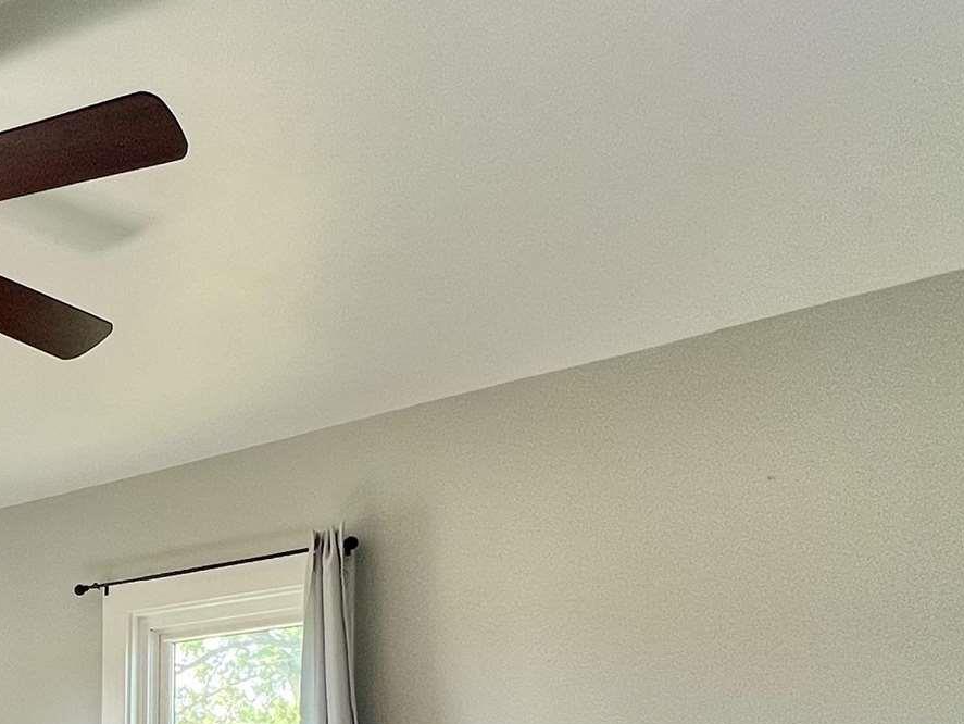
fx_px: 1254
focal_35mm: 45
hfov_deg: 36.8
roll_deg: -0.7
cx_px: -42
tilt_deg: -0.3
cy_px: 861
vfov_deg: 28.2
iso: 80
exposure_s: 1/120
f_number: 1.8
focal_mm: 1.57
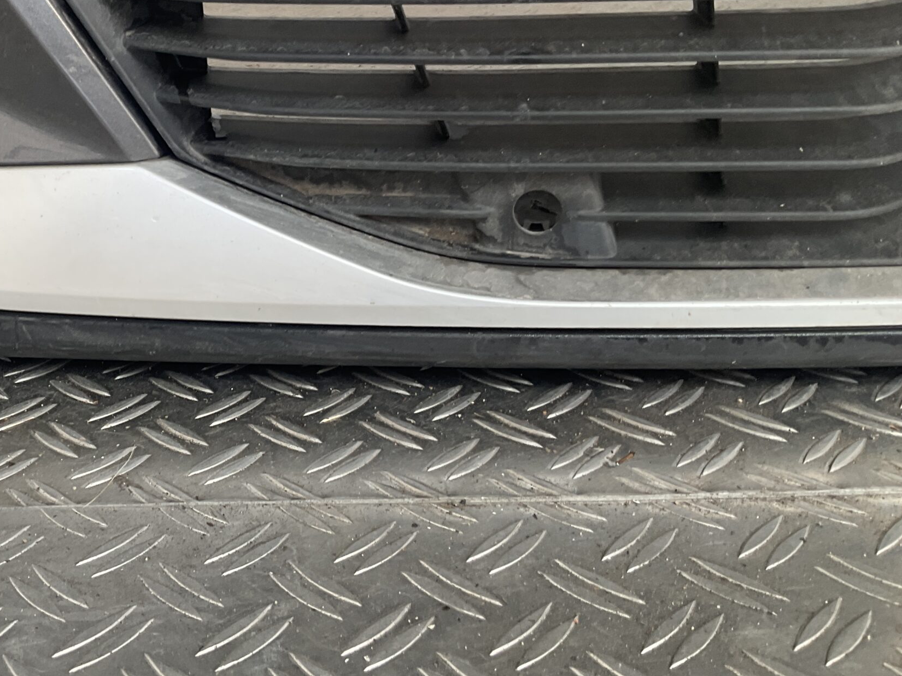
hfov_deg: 40.6
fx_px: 1172
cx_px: 205
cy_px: 266
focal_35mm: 45
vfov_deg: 32.1
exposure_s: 1/100
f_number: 1.8
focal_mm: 3
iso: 40
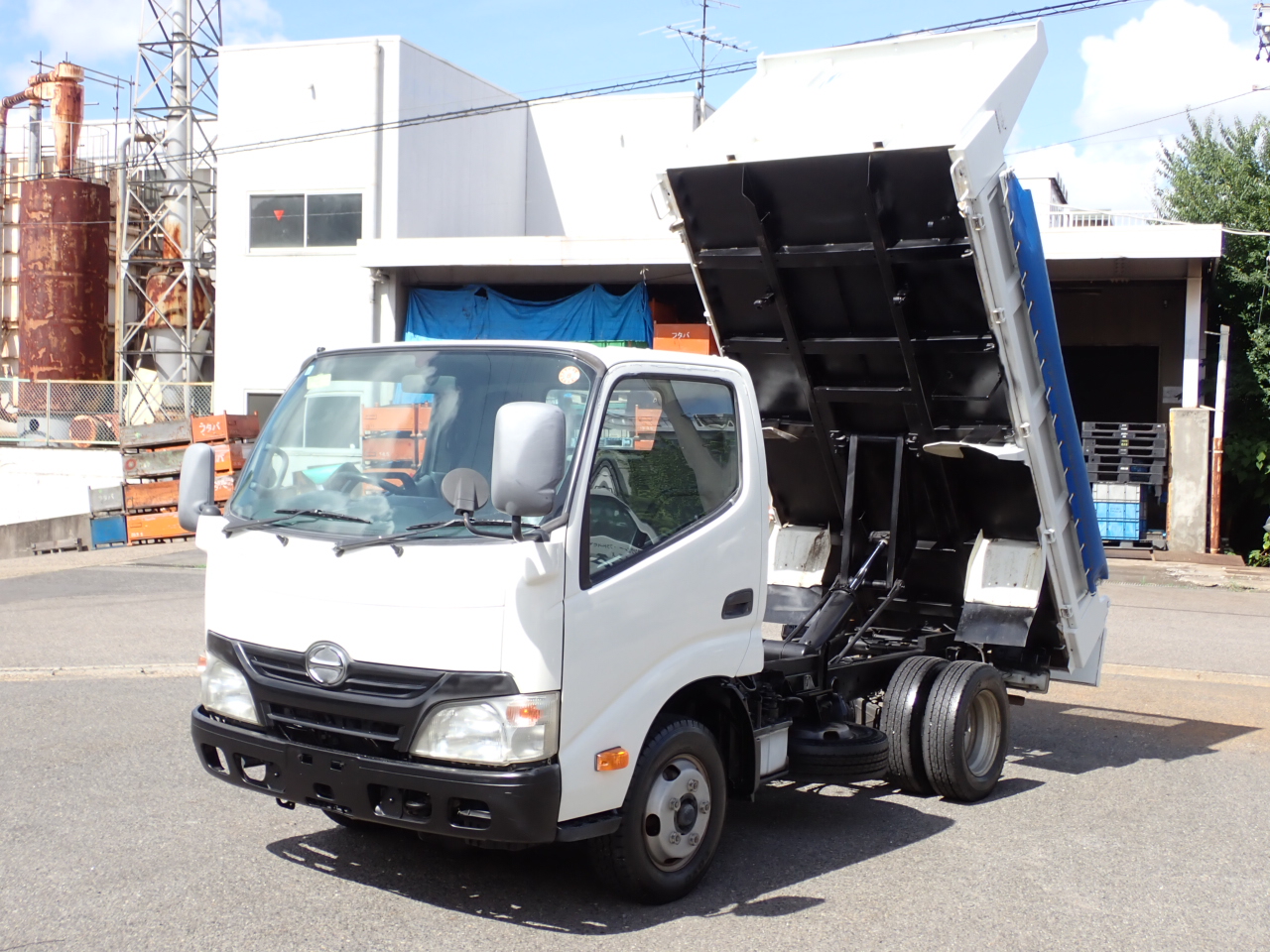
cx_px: 635
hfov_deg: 42.9
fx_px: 1614
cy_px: 476
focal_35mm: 44
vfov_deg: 32.9
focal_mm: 7.84
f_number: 4
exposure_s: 1/400
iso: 100
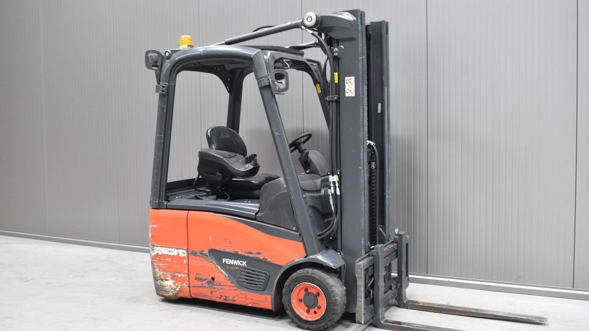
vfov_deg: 31.2
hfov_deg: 52.8
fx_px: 593
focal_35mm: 38
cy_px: 167
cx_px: 293
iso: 1600
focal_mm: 24
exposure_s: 1/25
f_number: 5
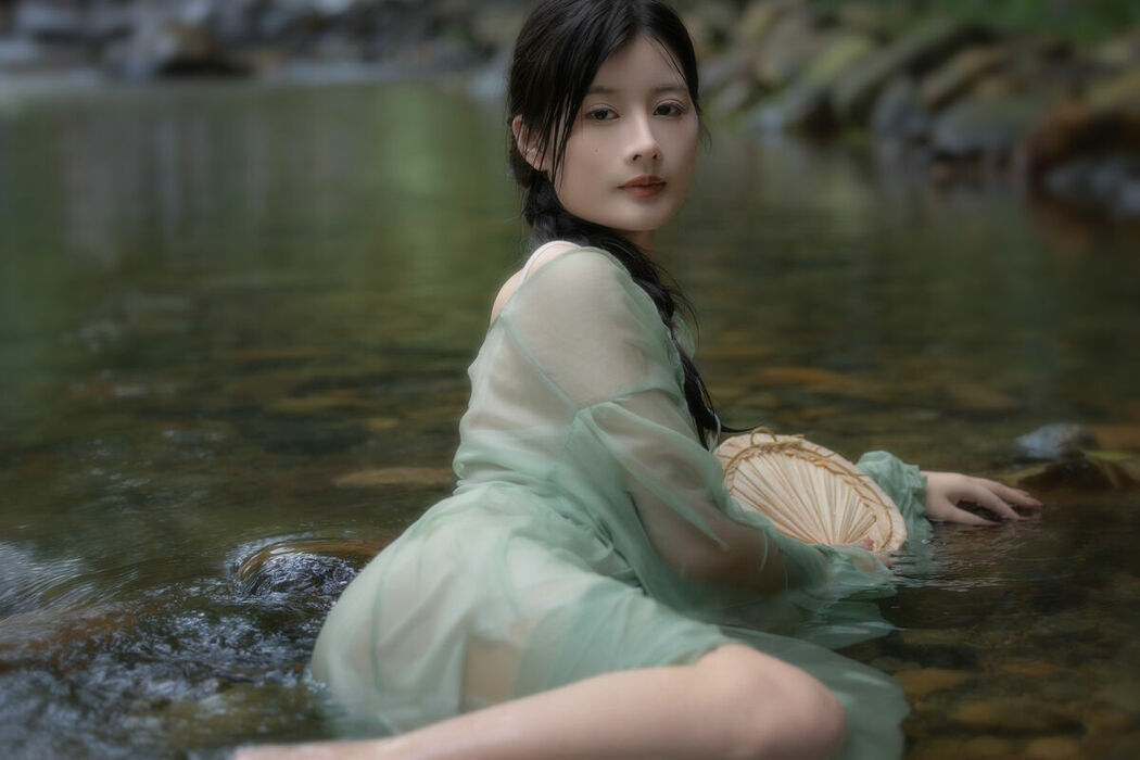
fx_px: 2185
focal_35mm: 69
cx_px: 570
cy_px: 380
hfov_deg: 29.2
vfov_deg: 19.7
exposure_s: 1/160
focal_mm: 70
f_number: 2.8
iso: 100
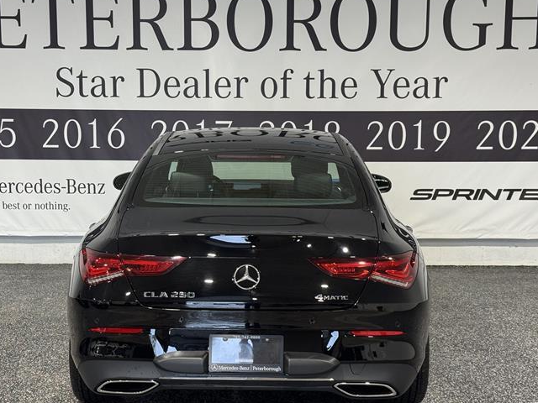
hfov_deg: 32.2
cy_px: 227
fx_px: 933
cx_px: 247
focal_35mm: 60
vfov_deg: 24.4
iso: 80
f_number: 1.78
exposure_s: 1/60
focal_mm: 6.76
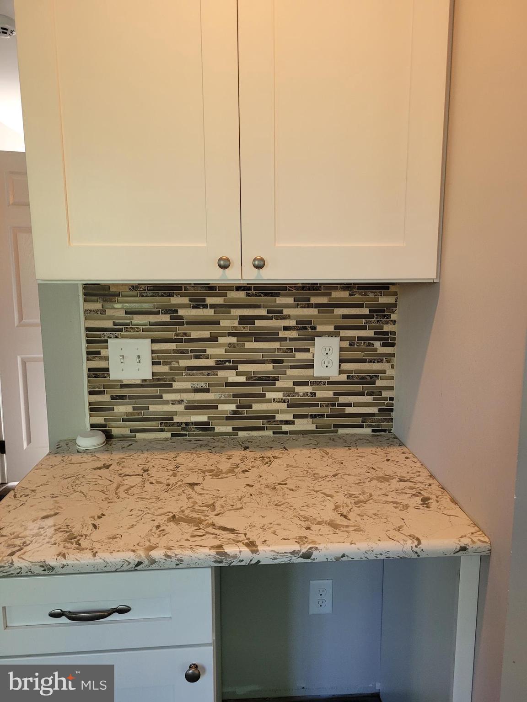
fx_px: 528
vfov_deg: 67.3
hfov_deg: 53.1
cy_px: 351
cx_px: 264
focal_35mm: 26
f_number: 1.8
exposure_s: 1/60
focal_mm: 5.4
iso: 200
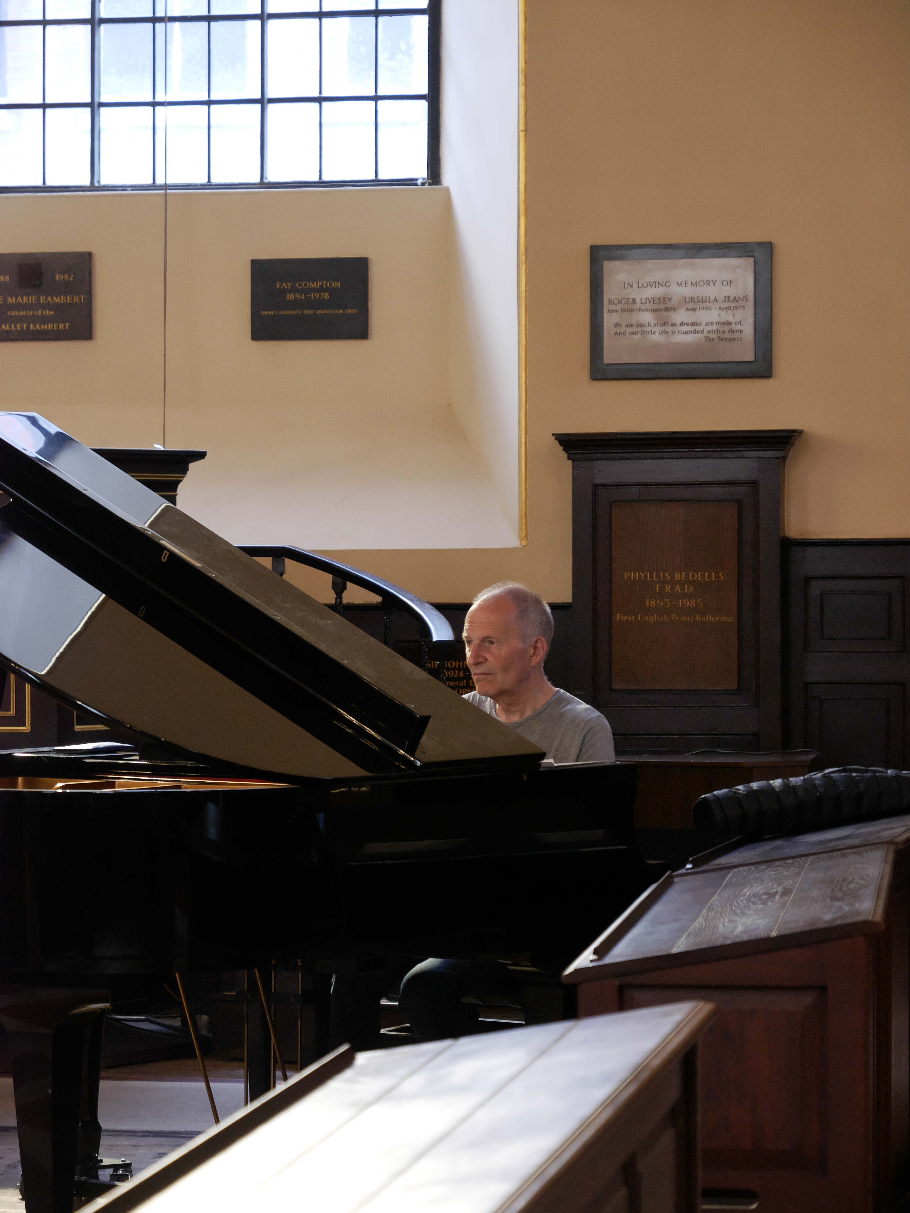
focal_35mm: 120
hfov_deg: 12.4
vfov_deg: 16.4
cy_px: 606
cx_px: 455
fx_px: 4203
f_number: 4
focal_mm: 60
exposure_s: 1/50
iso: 1250
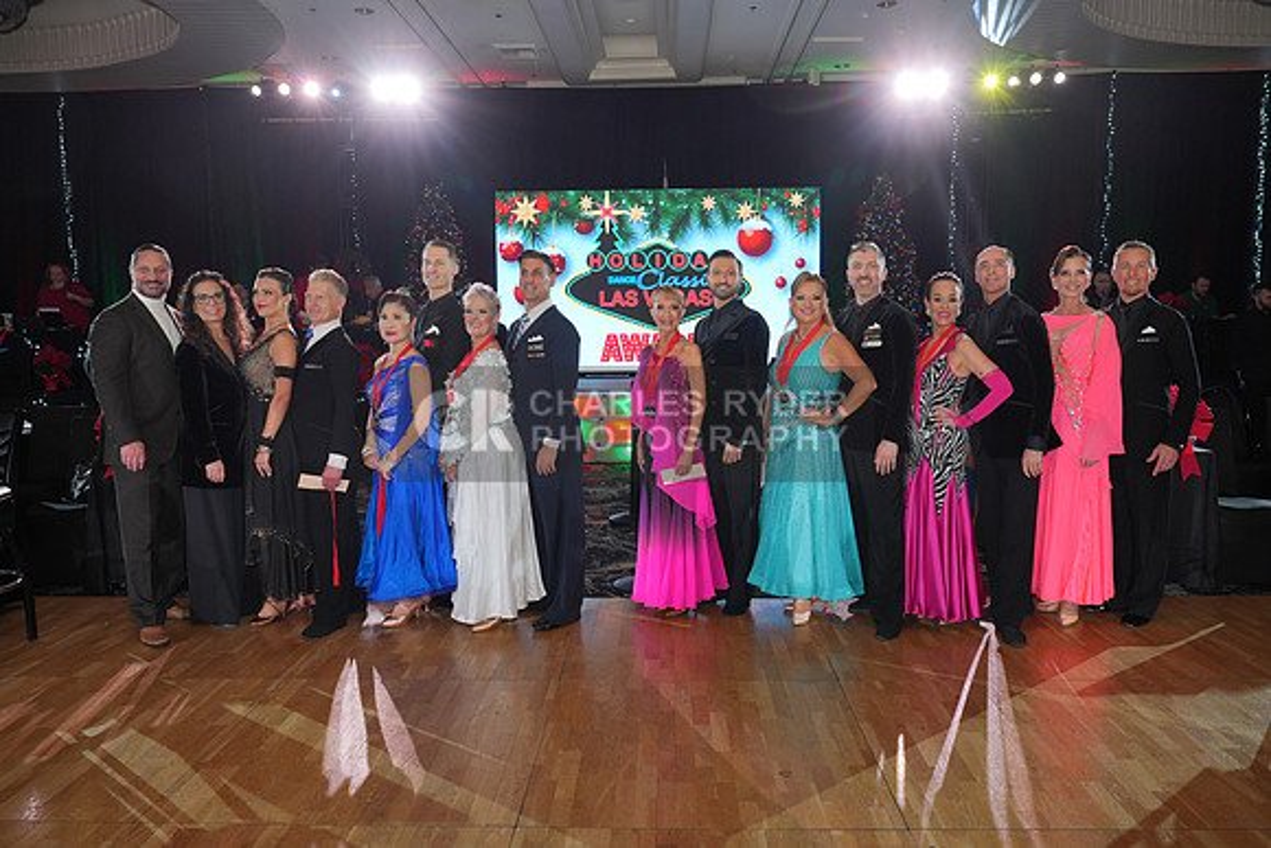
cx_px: 636
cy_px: 424
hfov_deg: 67.4
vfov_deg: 48.0
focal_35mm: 27
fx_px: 953
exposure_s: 1/200
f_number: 5.6
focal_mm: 27
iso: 640
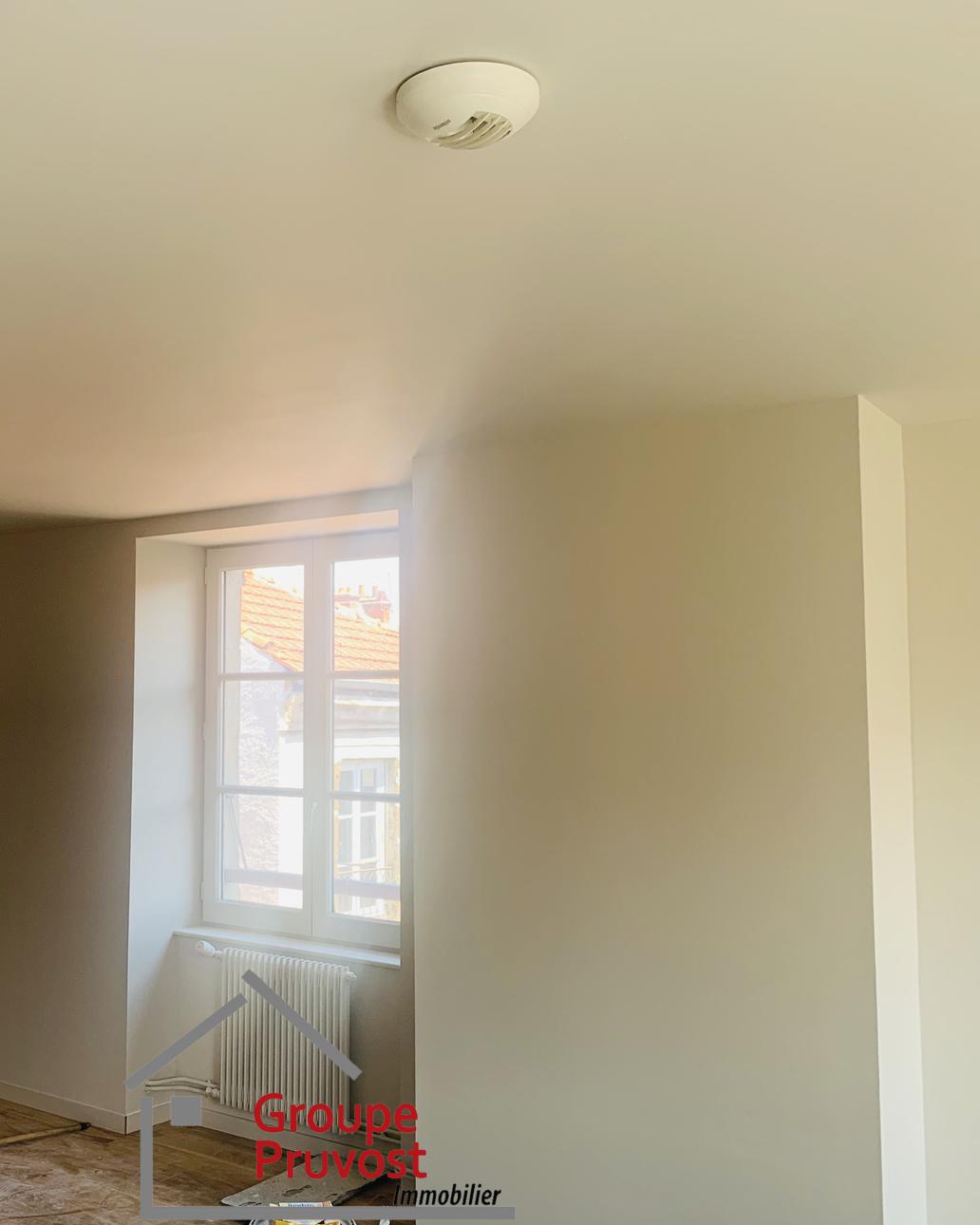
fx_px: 1233
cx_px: 319
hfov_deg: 42.7
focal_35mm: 34
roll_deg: -0.4
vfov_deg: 52.8
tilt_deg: +4.4
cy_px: 614
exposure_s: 1/121
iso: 40
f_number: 1.8
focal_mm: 4.25
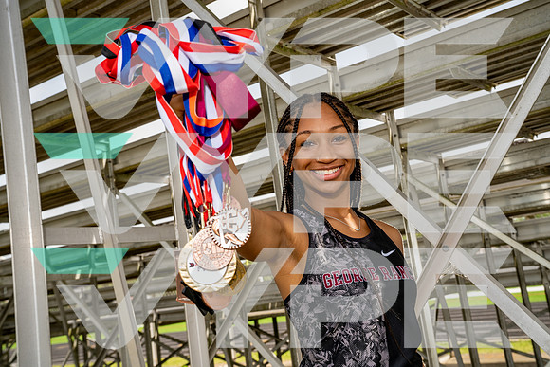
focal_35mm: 42
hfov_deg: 46.4
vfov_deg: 31.9
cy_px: 184
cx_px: 275
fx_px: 642
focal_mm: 42
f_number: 8
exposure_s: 1/125
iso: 100
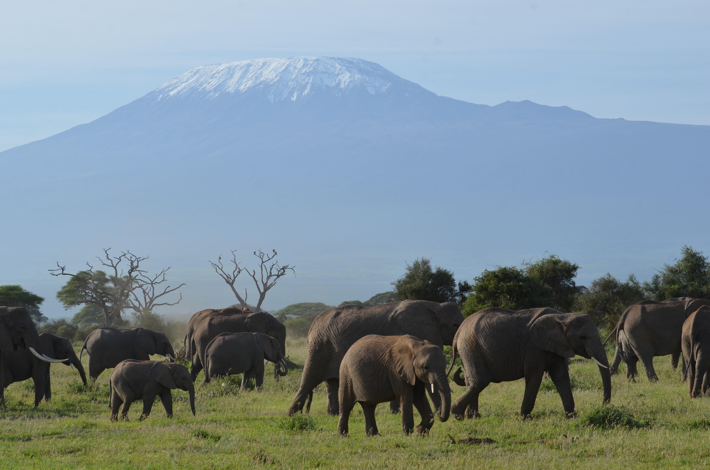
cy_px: 235
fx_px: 2362
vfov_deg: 11.4
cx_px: 355
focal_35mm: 120
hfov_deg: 17.1
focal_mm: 80
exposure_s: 1/250
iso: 140
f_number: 8
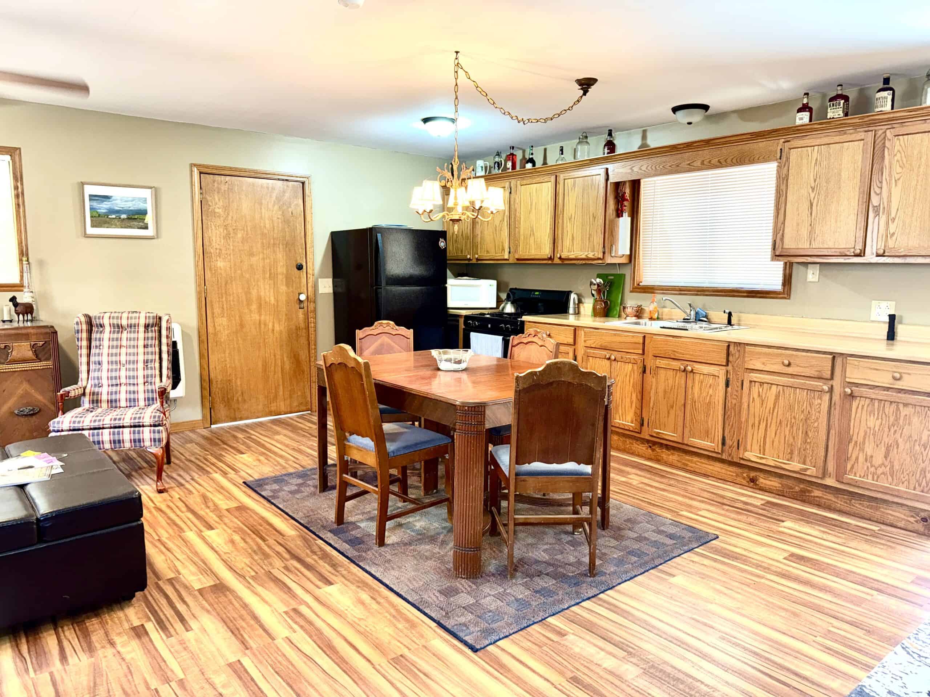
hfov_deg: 71.6
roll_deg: -0.7
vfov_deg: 56.8
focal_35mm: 24
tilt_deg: -7.3
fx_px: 645
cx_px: 465
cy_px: 348
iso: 125
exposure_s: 1/15
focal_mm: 6.76
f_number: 1.78
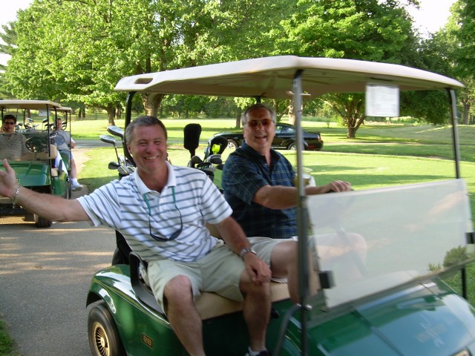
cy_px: 178
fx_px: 521
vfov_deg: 37.7
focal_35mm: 38
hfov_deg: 49.0
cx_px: 238
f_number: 2.8
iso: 50
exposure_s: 1/105
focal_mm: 6.3
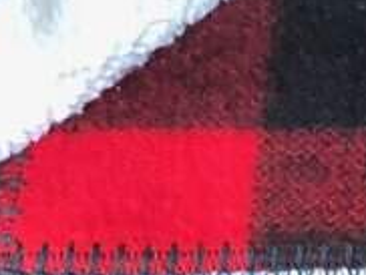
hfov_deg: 9.7
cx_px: 702
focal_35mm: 191
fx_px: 2022
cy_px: -424
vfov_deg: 7.2
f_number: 1.8
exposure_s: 1/30
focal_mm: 3.99
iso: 40
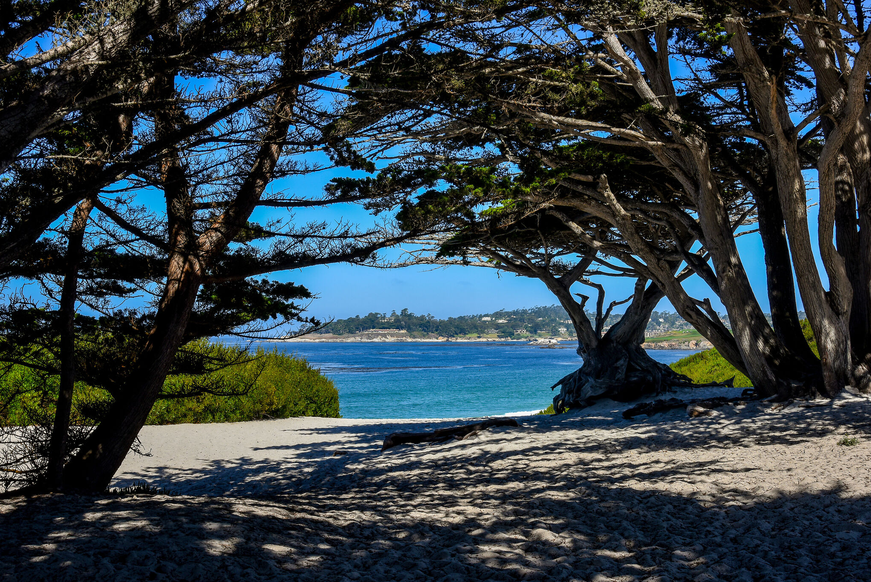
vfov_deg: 32.7
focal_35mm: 41
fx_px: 992
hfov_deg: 47.4
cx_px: 450
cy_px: 280
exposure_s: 1/80
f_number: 16
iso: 160
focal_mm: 35
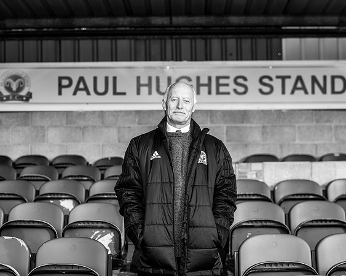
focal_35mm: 58
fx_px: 594
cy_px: 138
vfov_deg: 26.2
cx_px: 176
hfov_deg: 32.5
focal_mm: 50
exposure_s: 1/200
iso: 31
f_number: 2.8
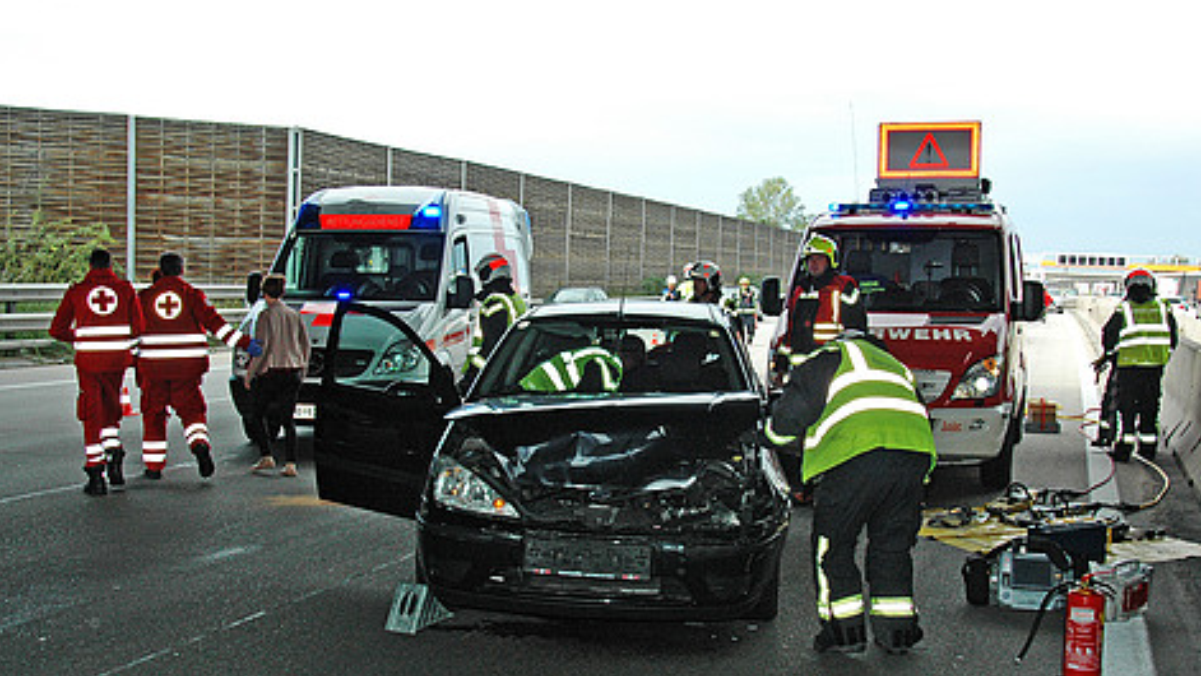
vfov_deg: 31.2
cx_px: 603
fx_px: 1210
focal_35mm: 38
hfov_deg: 52.8
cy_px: 375
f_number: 8
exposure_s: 1/250
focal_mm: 24
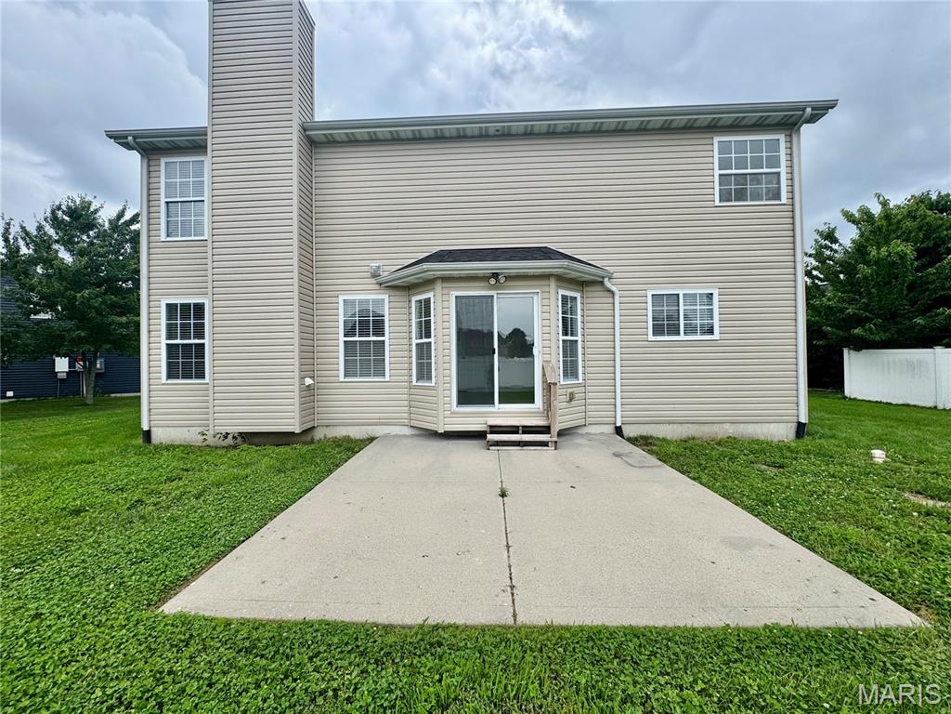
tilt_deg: -1.3
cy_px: 357
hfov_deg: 102.1
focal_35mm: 14
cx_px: 476
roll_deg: +0.0
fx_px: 385
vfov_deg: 85.7
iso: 40
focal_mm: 2.22
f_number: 2.2
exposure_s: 1/1143
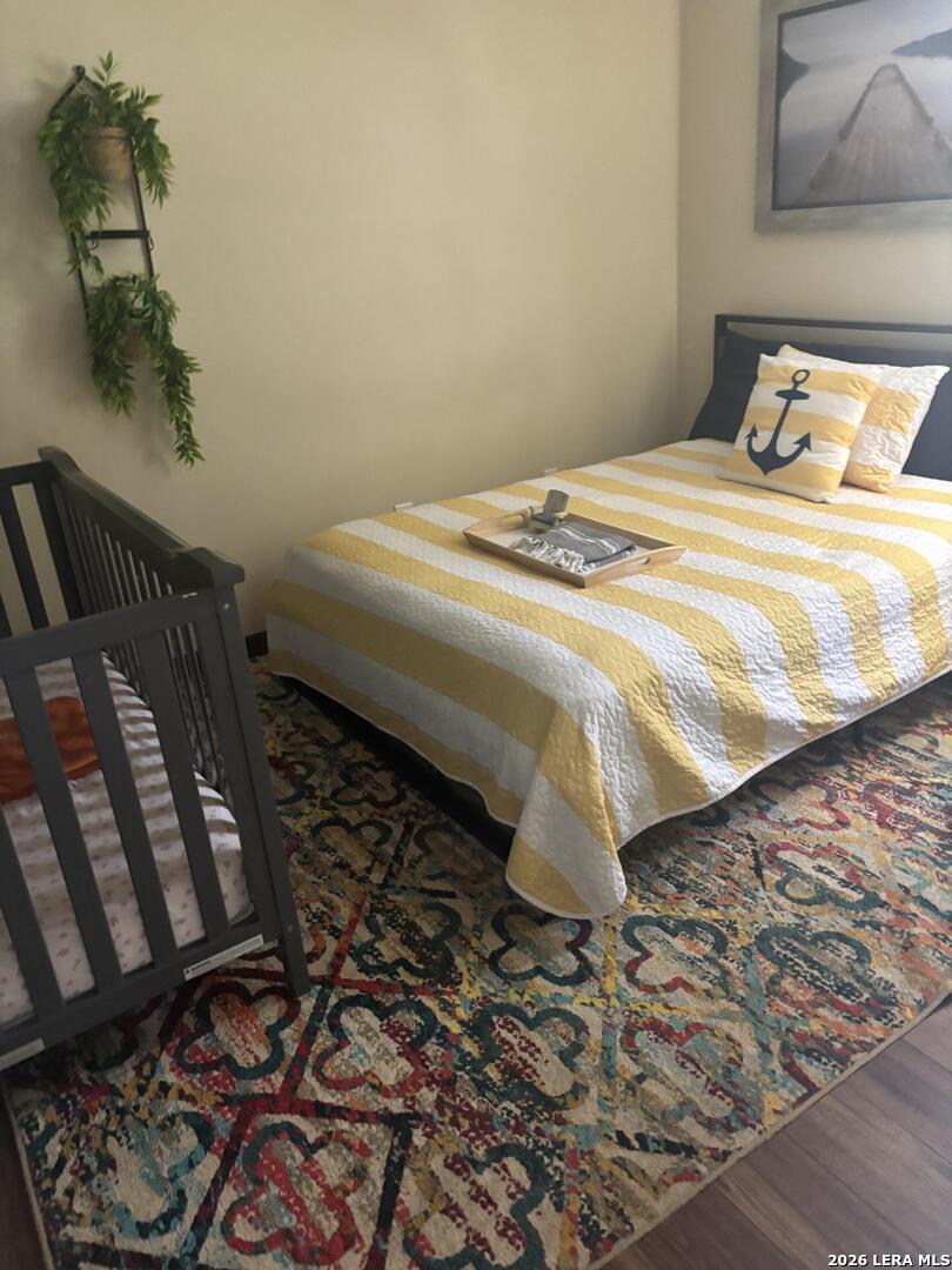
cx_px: 476
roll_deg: -0.6
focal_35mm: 26
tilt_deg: -23.7
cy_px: 635
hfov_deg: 53.1
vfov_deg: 67.3
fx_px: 953
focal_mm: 5.96
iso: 500
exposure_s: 1/40
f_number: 1.6
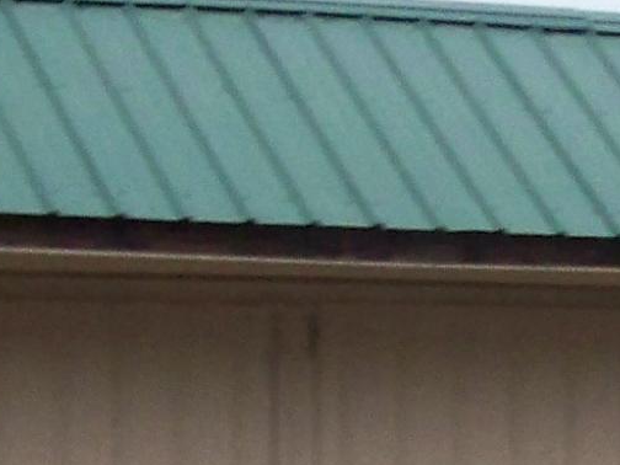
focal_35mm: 226
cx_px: 805
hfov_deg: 8.6
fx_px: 4048
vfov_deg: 6.5
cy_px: 594
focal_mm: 6.3
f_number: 2.8
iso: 200
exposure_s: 1/60
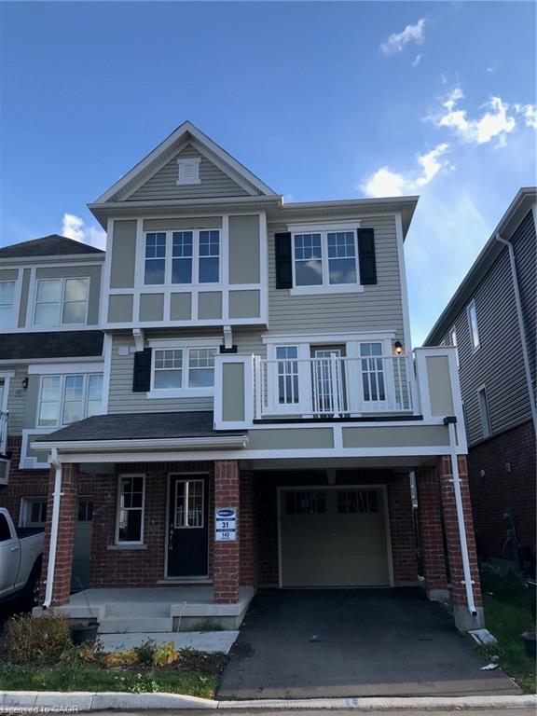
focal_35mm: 28
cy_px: 358
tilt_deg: +18.5
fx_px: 579
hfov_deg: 49.7
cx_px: 268
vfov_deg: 63.4
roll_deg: +1.5
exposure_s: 1/580
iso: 20
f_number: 1.8
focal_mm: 3.99
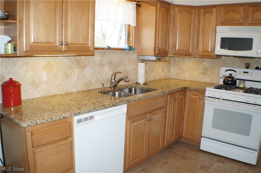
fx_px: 282
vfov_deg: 34.1
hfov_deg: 49.6
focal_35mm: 39
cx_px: 130
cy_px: 86
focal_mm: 26
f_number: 4
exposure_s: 1/160
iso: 640
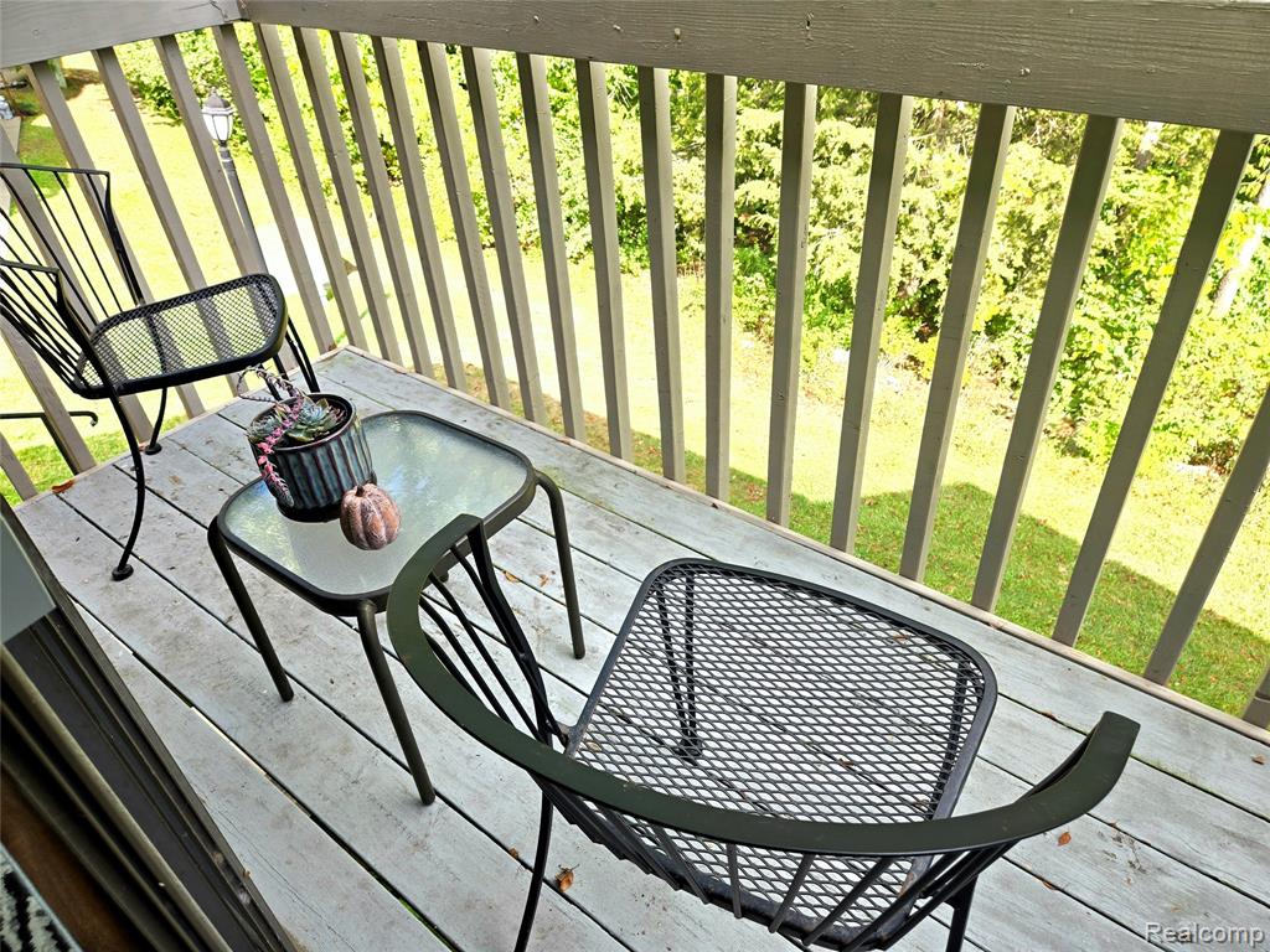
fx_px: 844
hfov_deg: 73.9
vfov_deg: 58.9
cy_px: 476
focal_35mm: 23
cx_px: 635
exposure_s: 1/217
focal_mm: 5.4
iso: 25
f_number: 1.8
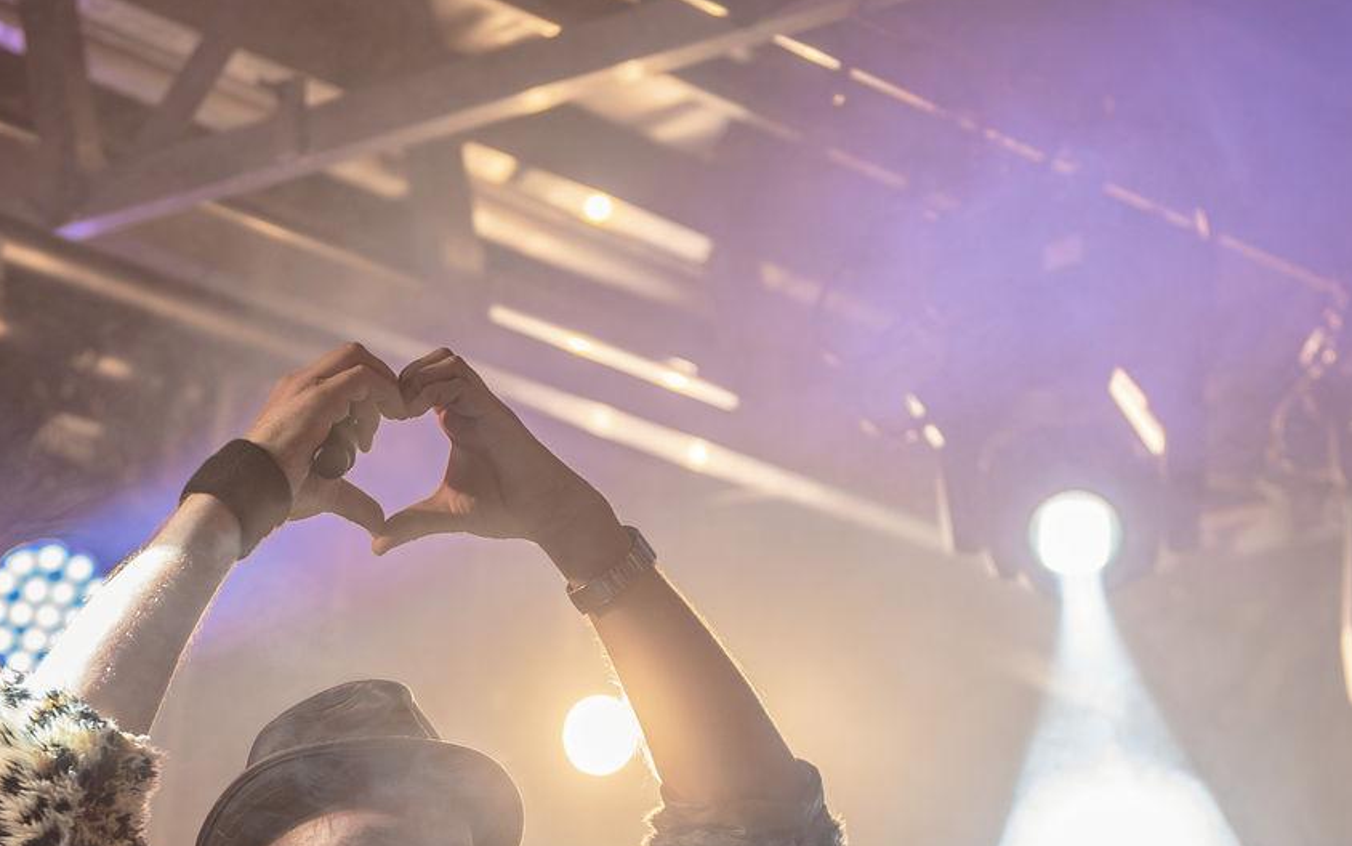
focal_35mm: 146
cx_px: 577
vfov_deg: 8.9
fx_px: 5381
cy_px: 966
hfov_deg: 14.3
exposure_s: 1/160
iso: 100
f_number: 2.5
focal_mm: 63
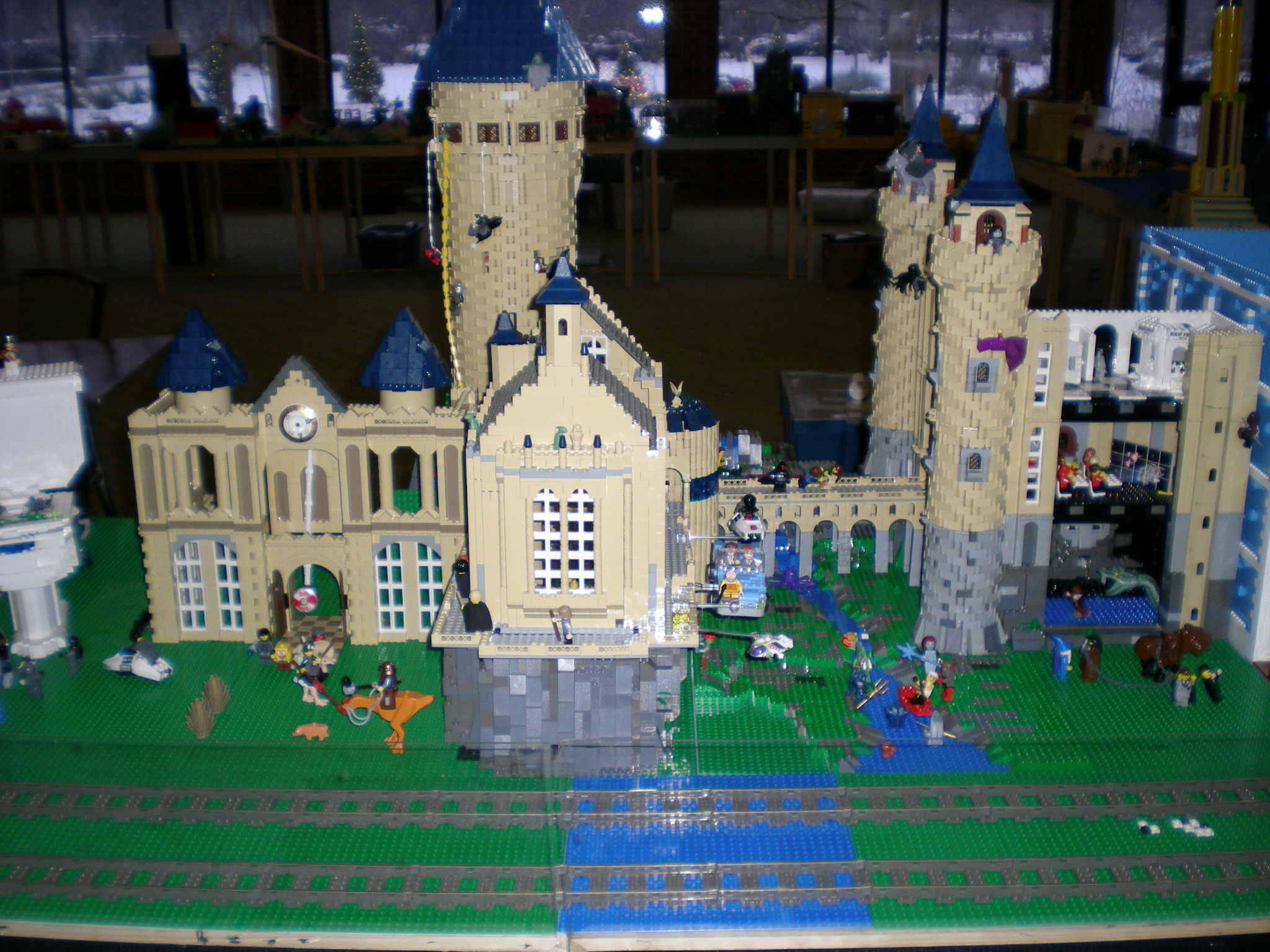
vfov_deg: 37.7
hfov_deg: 49.0
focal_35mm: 38
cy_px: 476
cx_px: 635
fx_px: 1394
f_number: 3.1
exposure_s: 1/60
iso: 78
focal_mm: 6.3
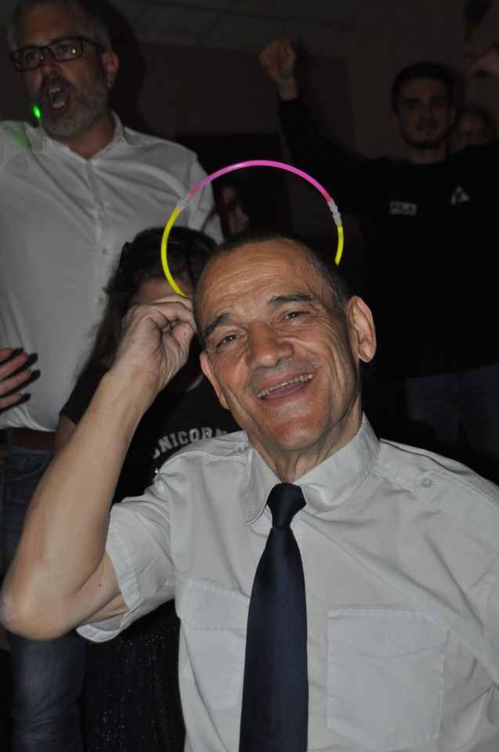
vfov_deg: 33.4
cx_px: 250
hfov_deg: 22.5
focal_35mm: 60
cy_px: 376
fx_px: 1251
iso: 800
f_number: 4.8
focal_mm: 40
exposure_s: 1/60
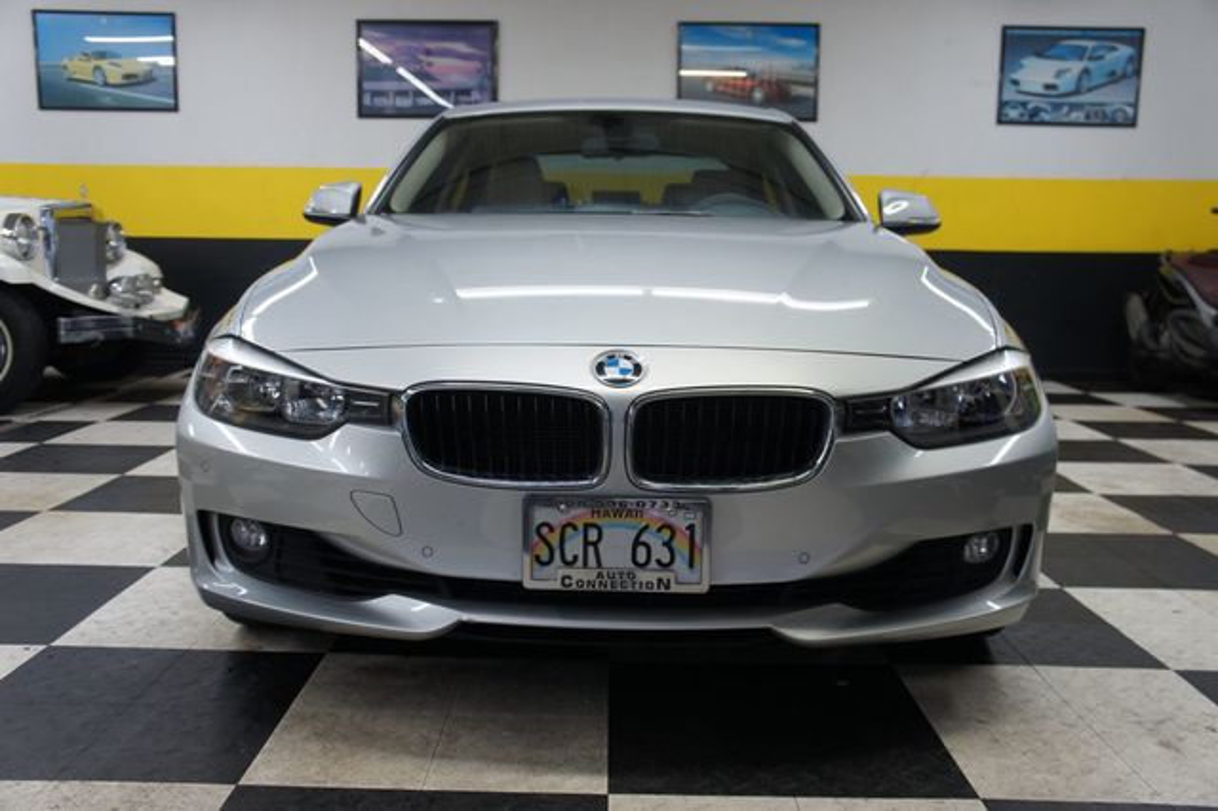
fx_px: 1116
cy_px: 406
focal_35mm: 33
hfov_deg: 57.2
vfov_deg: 39.9
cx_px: 609
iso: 250
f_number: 4
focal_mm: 22
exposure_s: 1/40
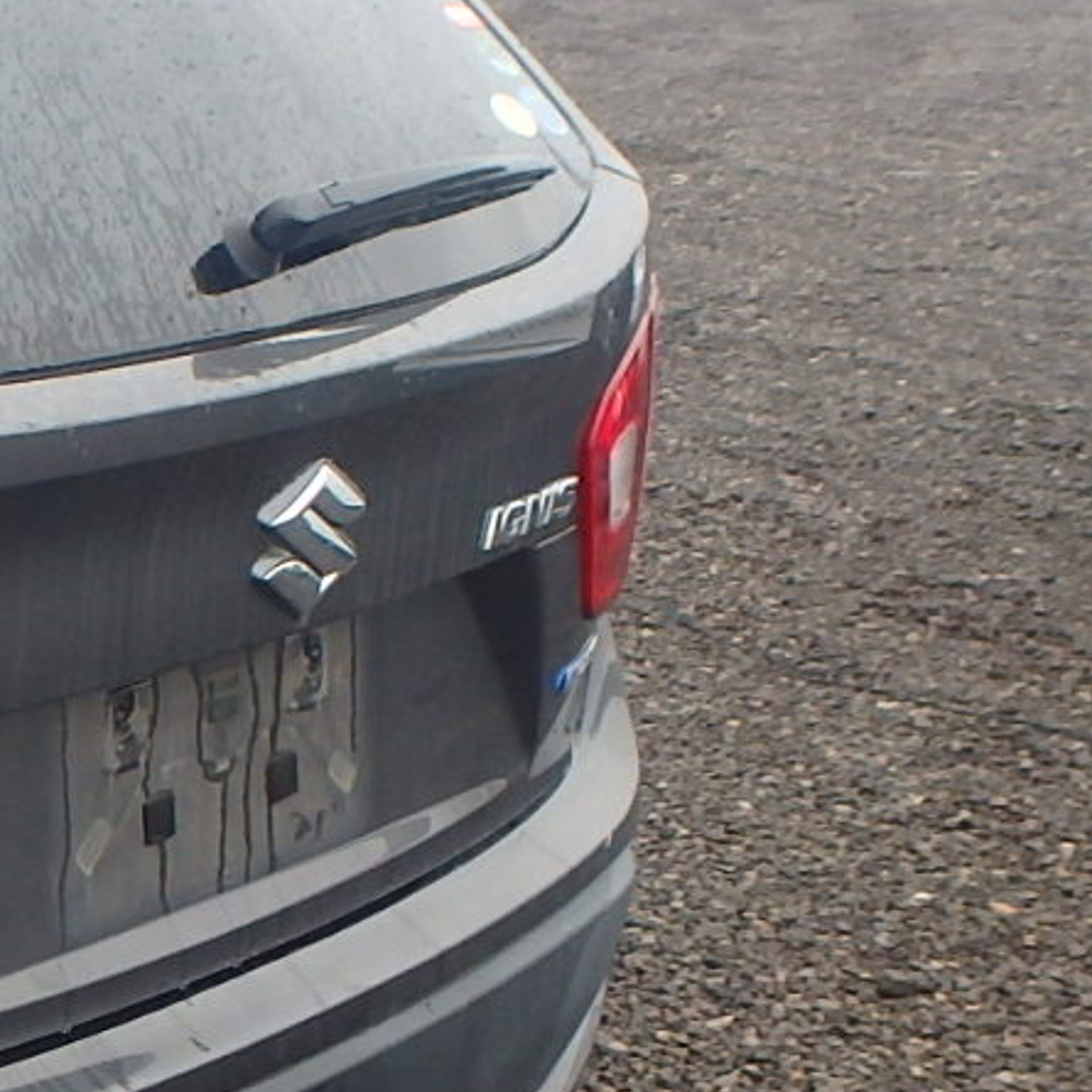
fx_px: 2855
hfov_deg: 17.8
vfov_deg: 21.6
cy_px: 675
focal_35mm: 80
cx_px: -825
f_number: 3.5
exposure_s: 1/125
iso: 125
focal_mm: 3.7
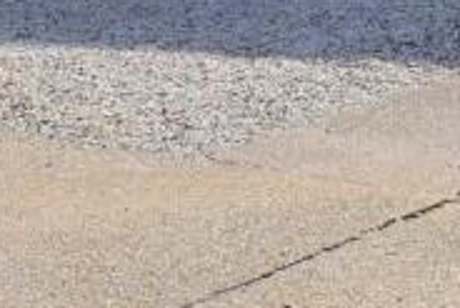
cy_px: -533
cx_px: 421
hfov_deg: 9.9
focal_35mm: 206
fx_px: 2634
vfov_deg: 6.3
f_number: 14
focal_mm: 22
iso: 100
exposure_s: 1/200
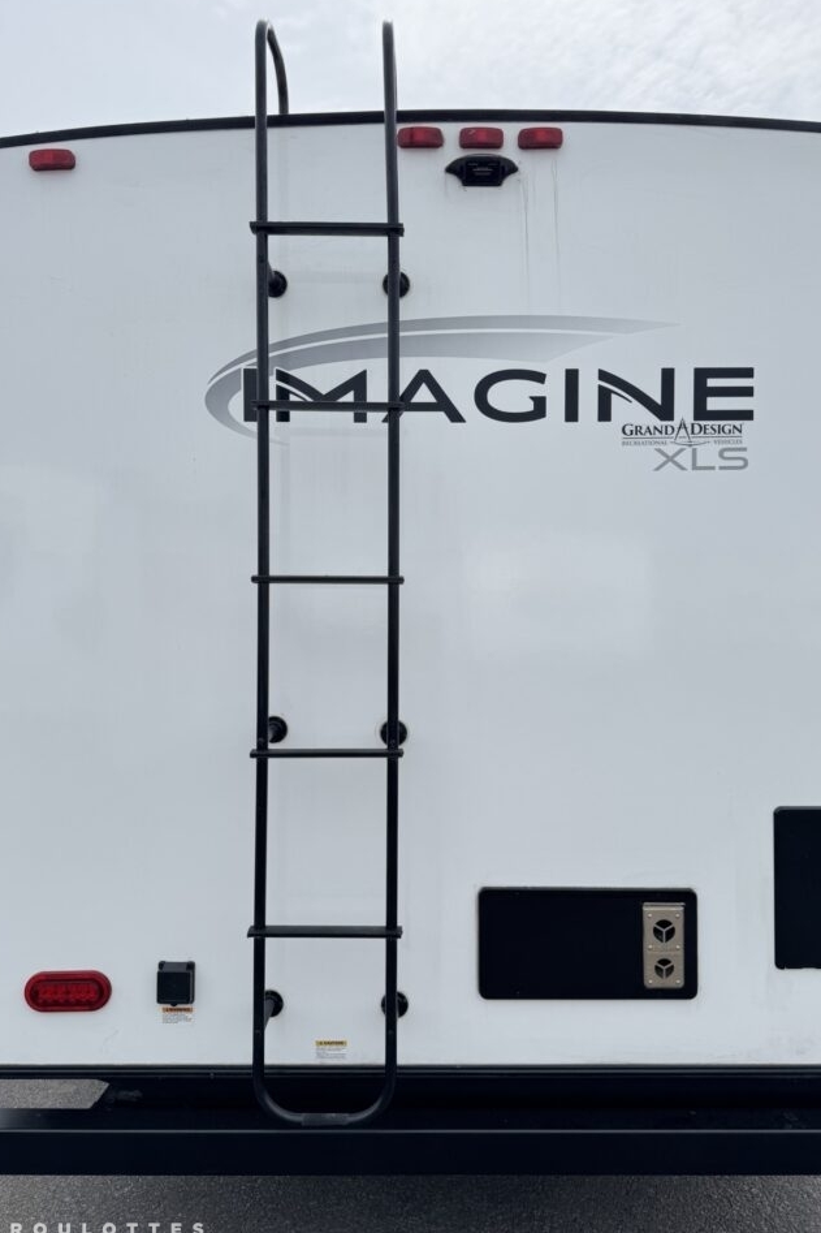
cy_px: 608
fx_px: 924
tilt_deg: +1.9
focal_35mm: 27
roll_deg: -1.3
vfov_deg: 67.4
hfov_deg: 47.9
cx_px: 446
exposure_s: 1/4310
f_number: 1.78
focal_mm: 6.76
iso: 80
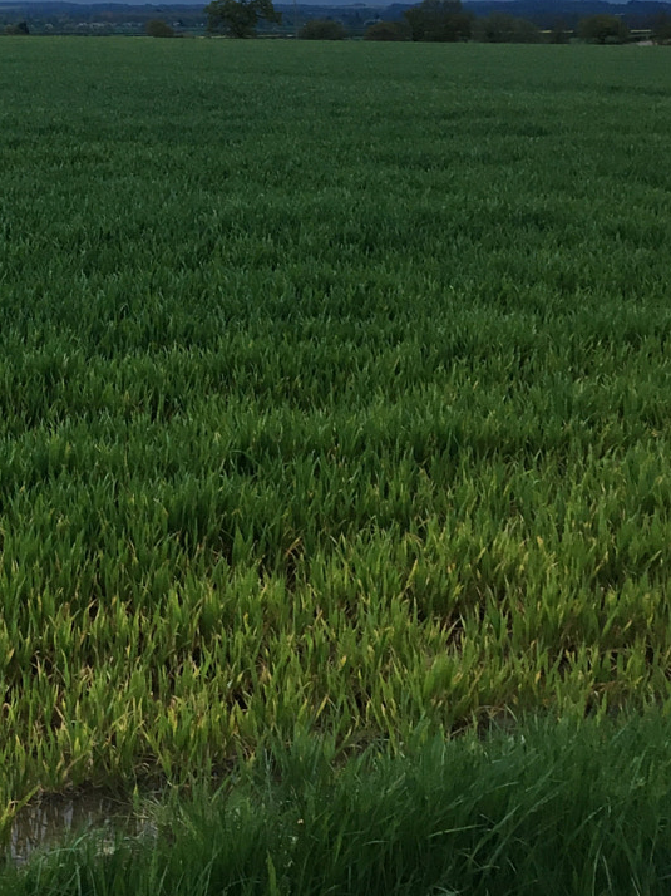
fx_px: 1681
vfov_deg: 28.5
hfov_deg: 21.8
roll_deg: +0.1
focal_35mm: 65
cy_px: 63
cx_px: 3
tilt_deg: -1.5
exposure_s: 1/33
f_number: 2.2
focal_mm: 4.15
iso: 64
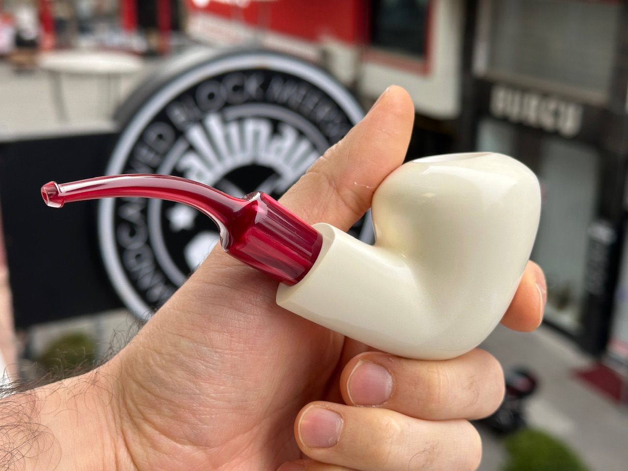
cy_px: 236
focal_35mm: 48
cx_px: 314
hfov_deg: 39.7
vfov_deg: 30.3
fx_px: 871
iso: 64
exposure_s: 1/234
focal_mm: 6.86
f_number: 1.78
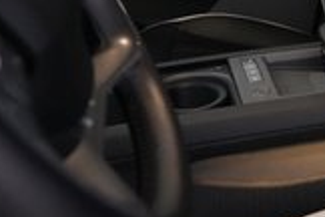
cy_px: -6
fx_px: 605
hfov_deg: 23.0
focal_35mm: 67
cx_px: 516
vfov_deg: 19.6
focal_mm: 17
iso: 8000
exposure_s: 1/250
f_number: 2.8
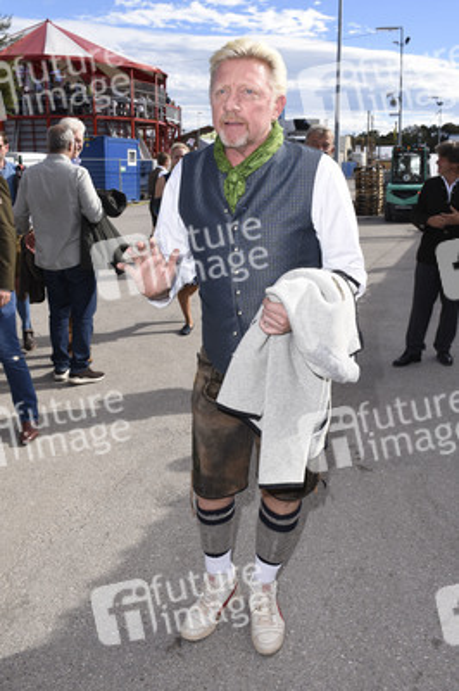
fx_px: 575
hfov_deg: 43.5
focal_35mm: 30
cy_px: 346
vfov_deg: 62.0
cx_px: 230
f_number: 9
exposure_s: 1/160
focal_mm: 20
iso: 100
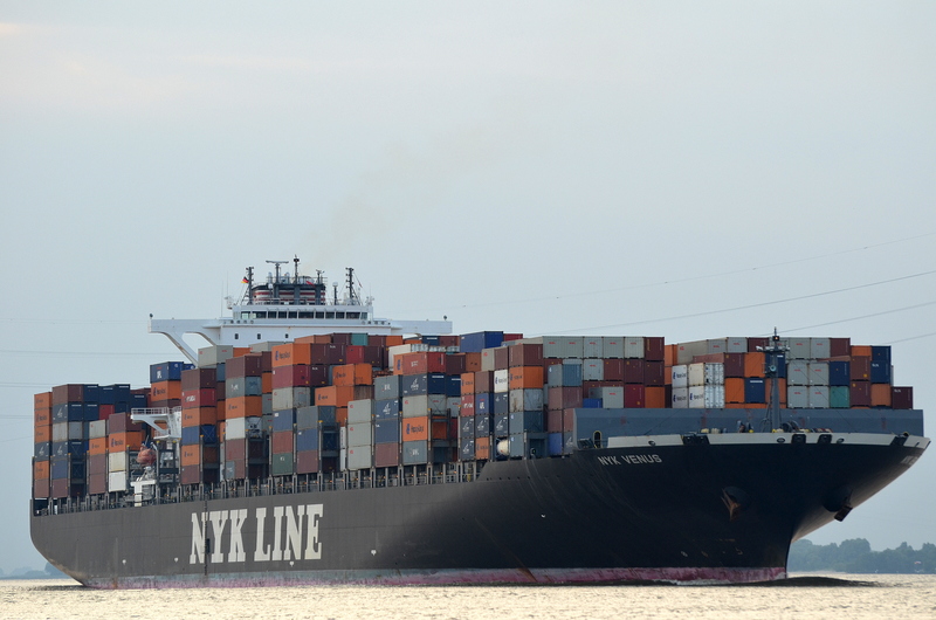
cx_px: 468
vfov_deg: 5.5
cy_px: 310
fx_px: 6422
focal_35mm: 248
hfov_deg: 8.3
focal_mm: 165
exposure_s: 1/500
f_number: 5.6
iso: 360
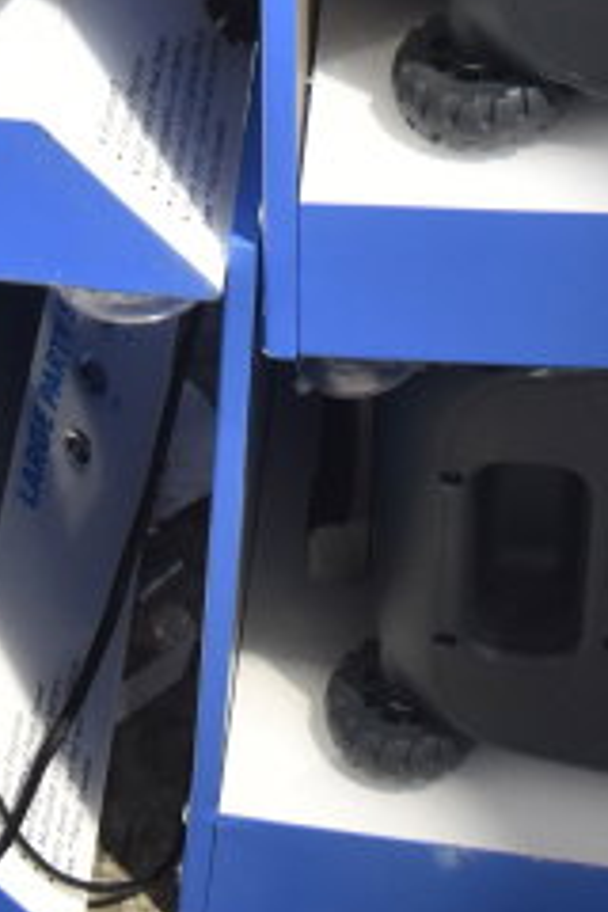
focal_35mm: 103
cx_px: 308
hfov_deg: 13.3
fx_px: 2609
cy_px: -560
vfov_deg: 17.3
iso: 500
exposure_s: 1/30
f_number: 3.5
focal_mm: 18
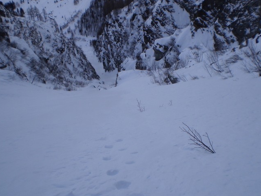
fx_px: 339
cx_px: 131
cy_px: 99
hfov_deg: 42.1
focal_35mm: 45
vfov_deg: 32.2
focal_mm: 6.3
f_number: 4.6
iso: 64
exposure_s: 1/1000
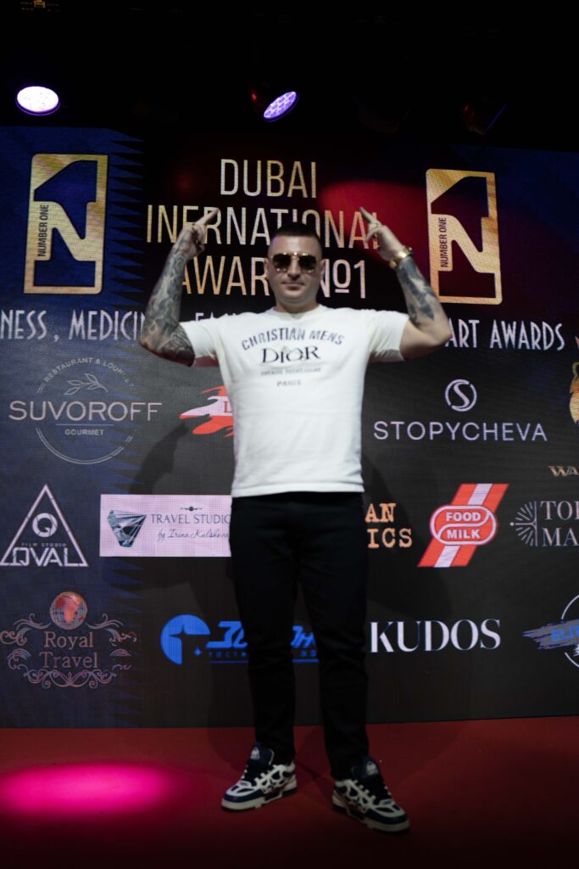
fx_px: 844
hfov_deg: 37.9
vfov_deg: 54.4
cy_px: 434
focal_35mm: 35
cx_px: 290
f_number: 1.4
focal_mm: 35
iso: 500
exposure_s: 1/320
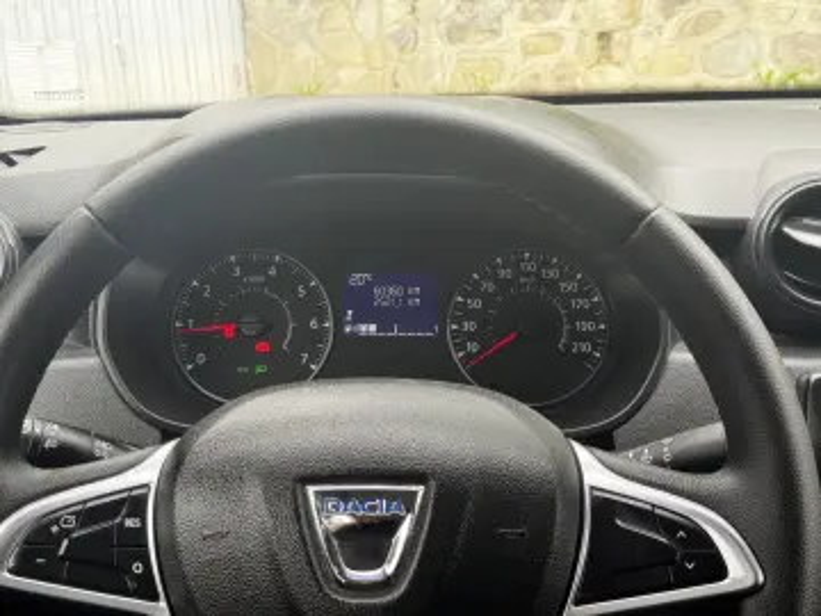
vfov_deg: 30.3
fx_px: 1138
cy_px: 308
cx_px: 410
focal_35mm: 48
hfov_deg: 39.7
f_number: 1.78
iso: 100
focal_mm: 6.76
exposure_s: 1/64
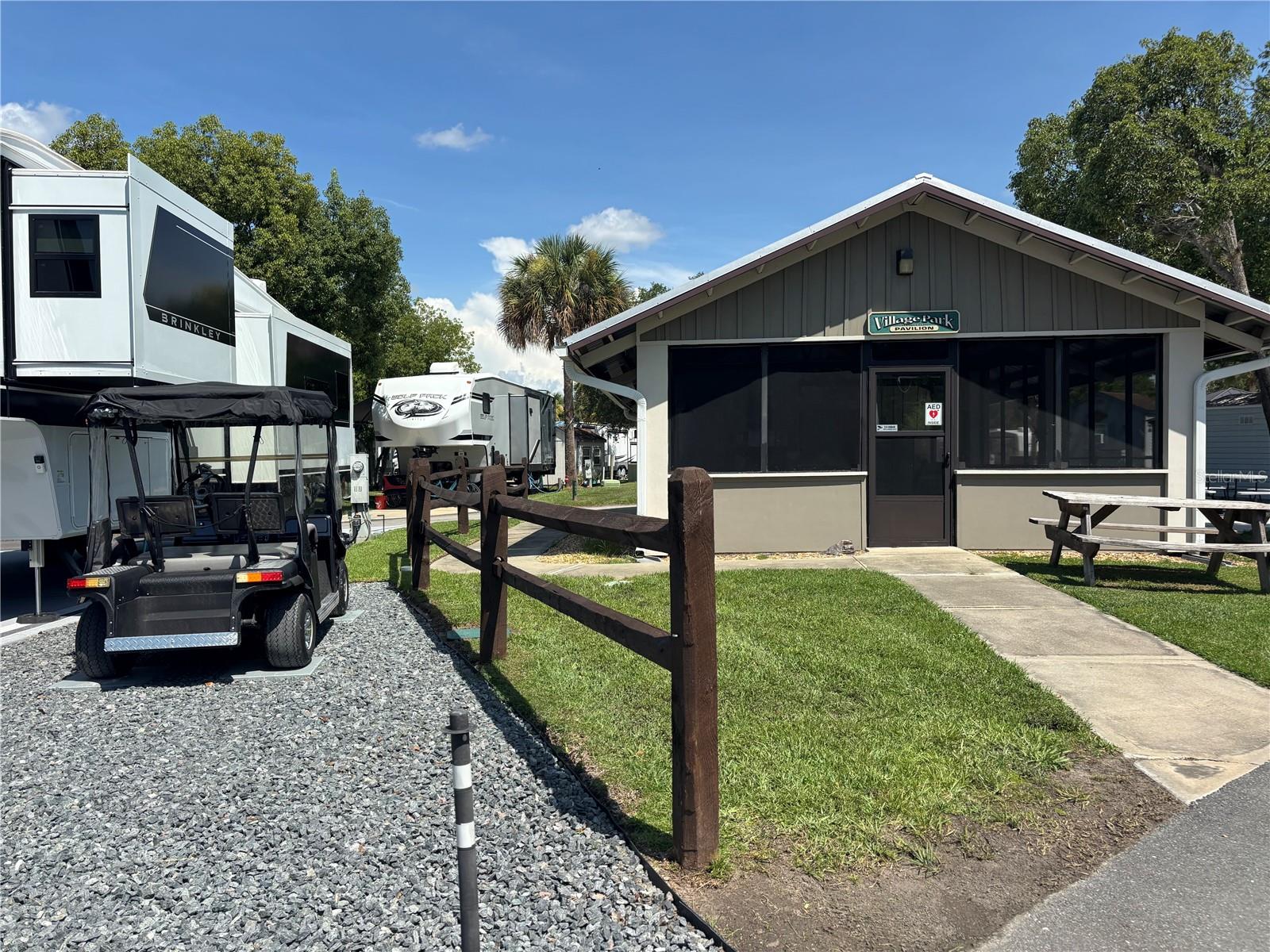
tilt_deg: -2.9
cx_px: 635
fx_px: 954
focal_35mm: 26
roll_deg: -0.7
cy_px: 476
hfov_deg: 67.3
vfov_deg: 53.1
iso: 50
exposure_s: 1/3311
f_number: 1.6
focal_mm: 5.96
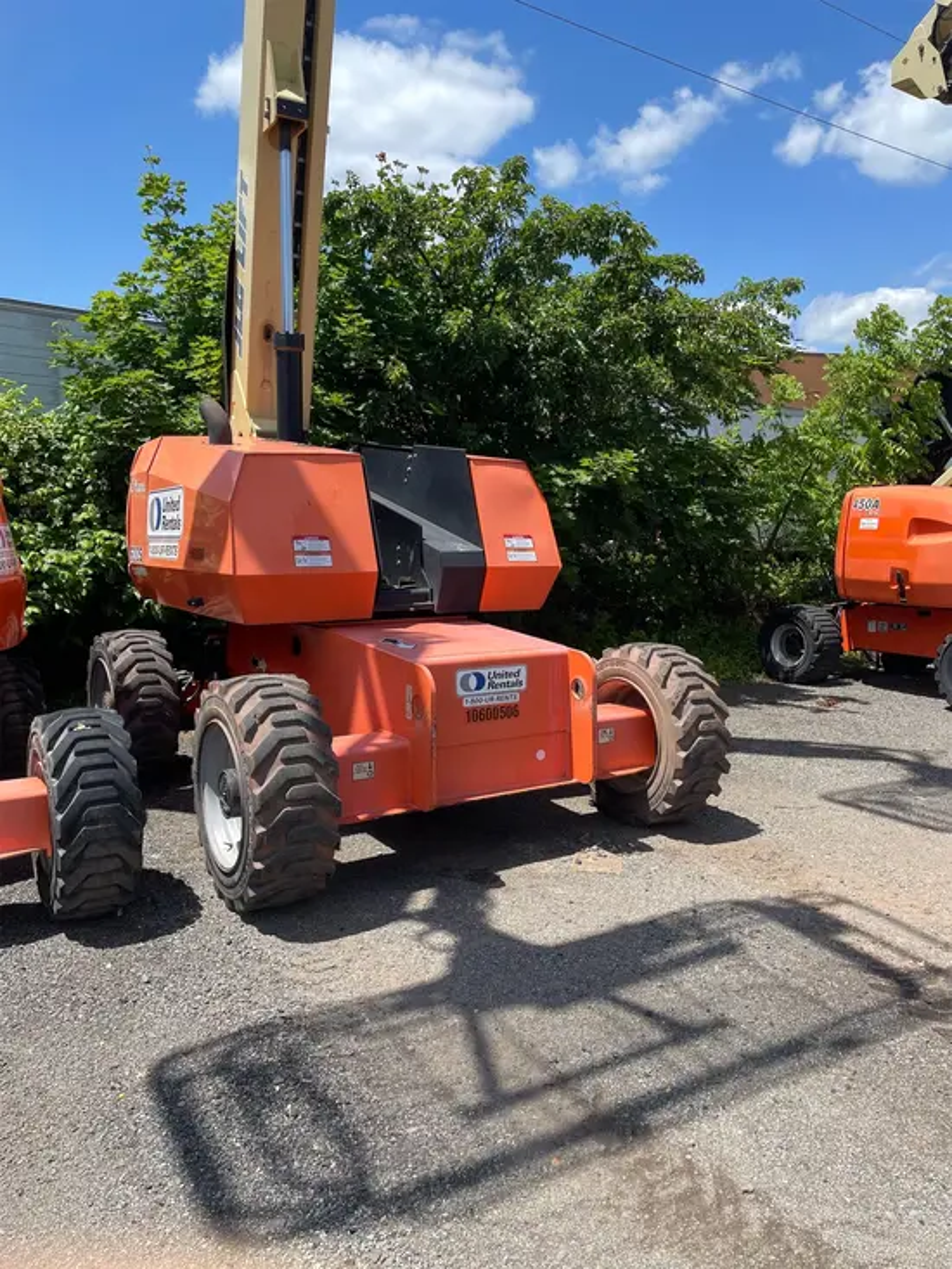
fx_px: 953
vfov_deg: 67.3
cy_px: 634
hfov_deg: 53.1
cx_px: 476
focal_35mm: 26
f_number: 1.6
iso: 32
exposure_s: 1/1949
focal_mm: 4.2
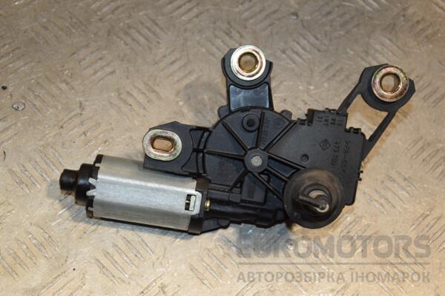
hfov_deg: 28.1
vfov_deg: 18.9
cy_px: 148
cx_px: 222
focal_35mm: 72
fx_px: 890
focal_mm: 48
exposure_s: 1/200
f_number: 6.3
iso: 800
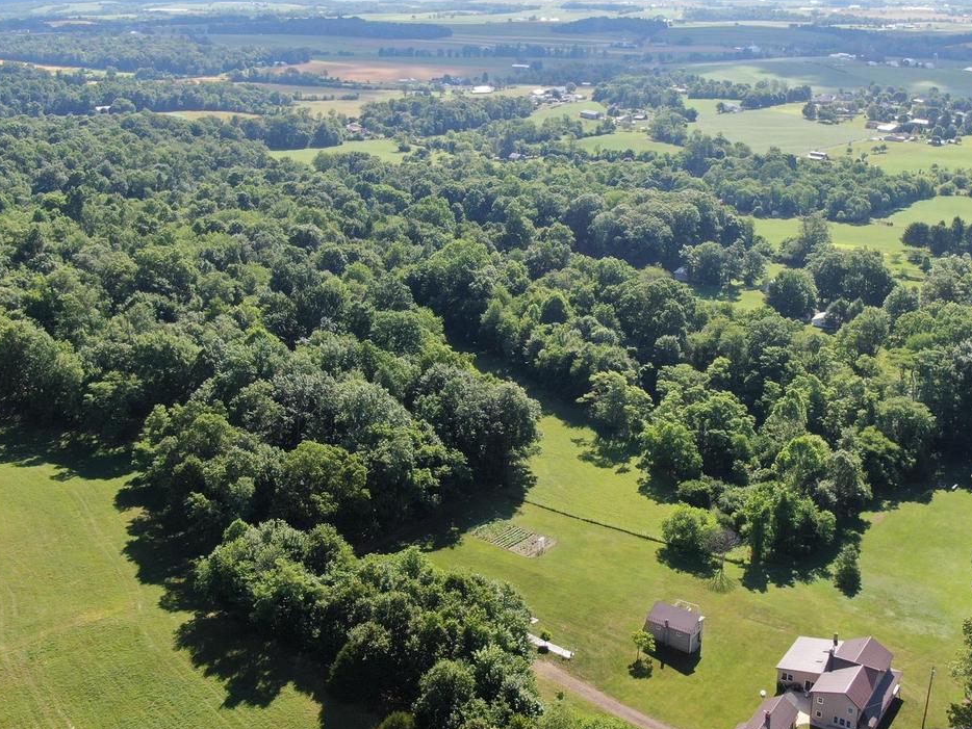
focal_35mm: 37
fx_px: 1039
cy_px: 397
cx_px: 554
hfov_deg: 50.0
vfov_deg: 38.7
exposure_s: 1/640
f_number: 2.8
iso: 100
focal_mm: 4.39
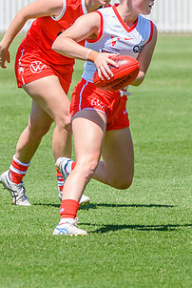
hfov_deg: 1.7
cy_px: 118
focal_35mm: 830
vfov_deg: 2.5
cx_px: 80
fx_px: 6624
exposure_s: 1/2000
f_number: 8
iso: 800
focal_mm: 300
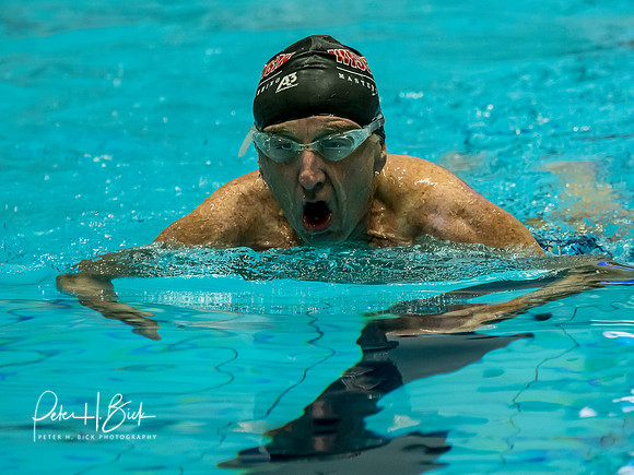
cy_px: 151
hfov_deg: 6.3
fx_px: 5744
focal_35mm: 314
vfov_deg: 4.7
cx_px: 386
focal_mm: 110
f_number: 2.8
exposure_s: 1/1000
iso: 2000
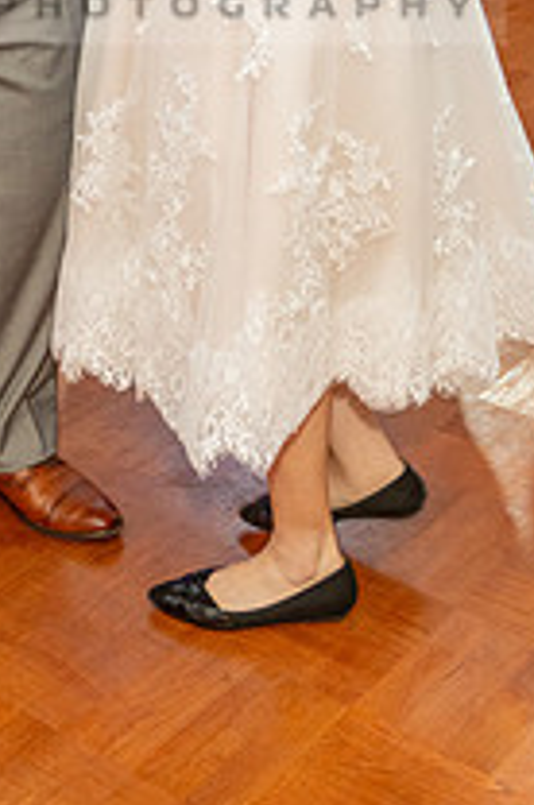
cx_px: 159
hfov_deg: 17.4
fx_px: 1741
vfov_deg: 24.5
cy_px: -46
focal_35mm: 78
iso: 800
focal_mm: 24
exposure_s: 1/100
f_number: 2.8
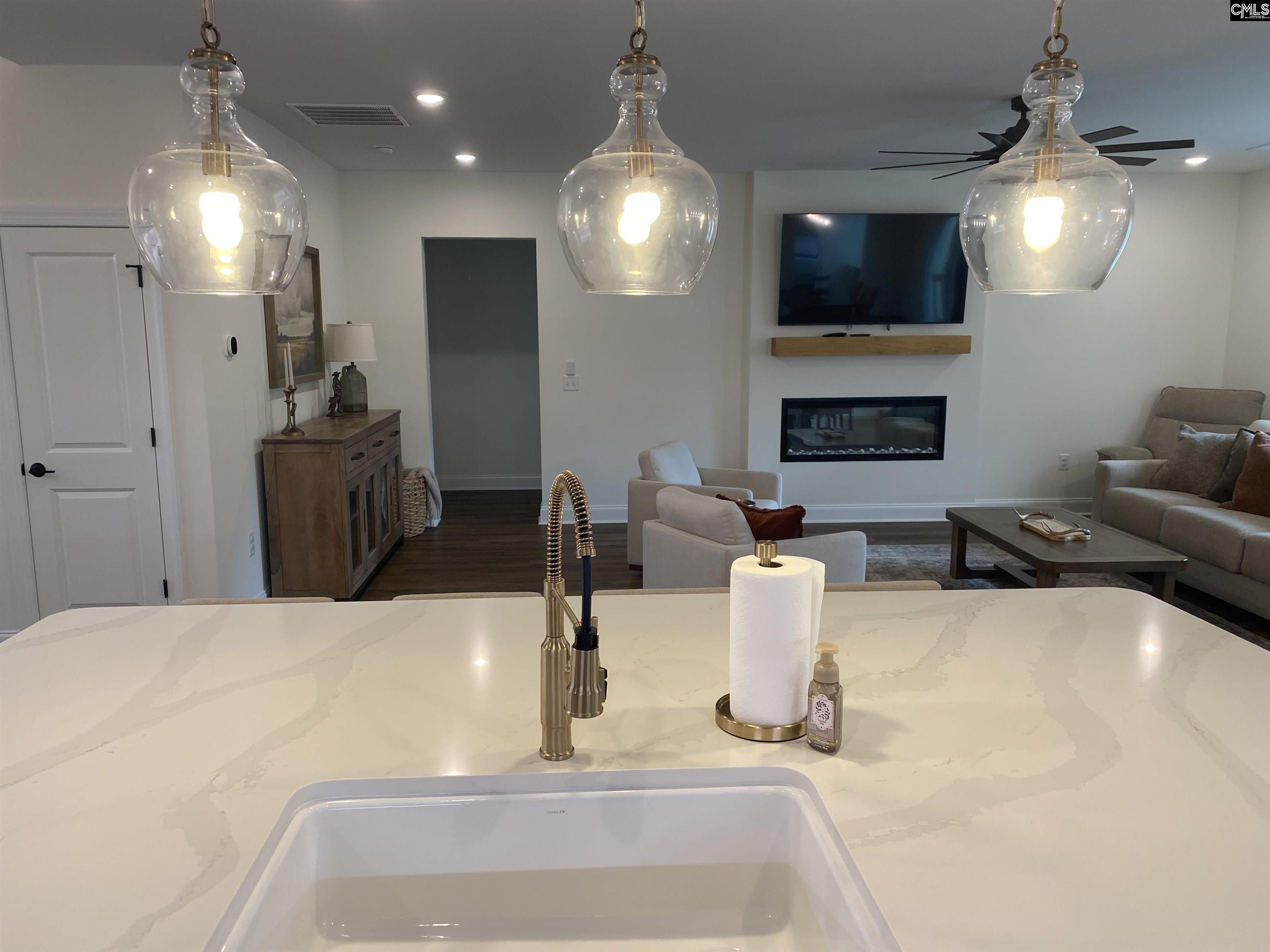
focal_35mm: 26
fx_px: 954
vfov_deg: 53.1
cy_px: 476
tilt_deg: -9.8
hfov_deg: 67.3
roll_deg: +0.0
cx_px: 635
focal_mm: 4.25
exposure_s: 1/120
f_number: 1.8
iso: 125
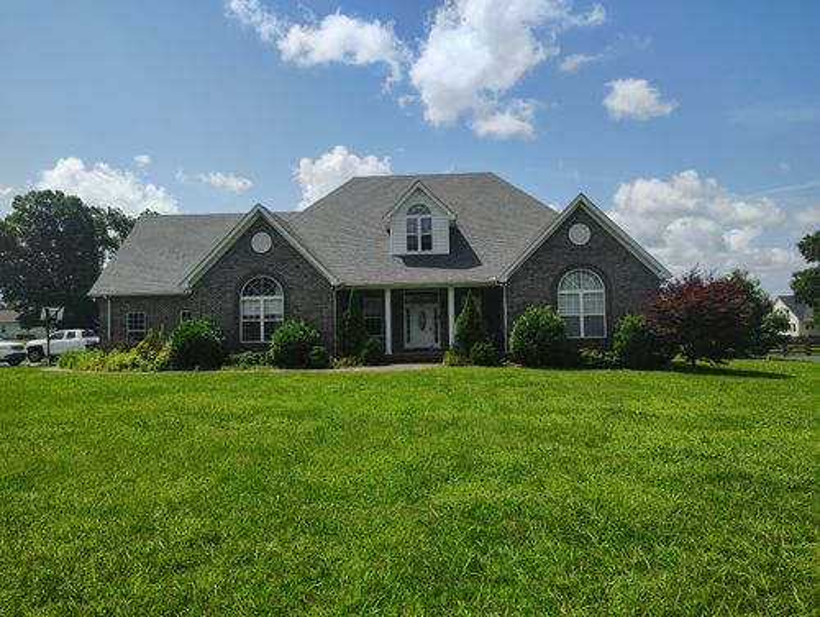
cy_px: 308
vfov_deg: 56.9
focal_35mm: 24
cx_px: 410
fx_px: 569
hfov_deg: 71.5
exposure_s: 1/1203
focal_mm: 5.56
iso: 100
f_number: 1.8
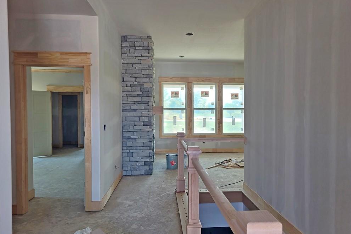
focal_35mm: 28
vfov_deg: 46.4
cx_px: 181
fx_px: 273
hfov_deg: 65.5
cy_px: 123
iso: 64
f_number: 1.8
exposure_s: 1/120
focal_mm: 5.4
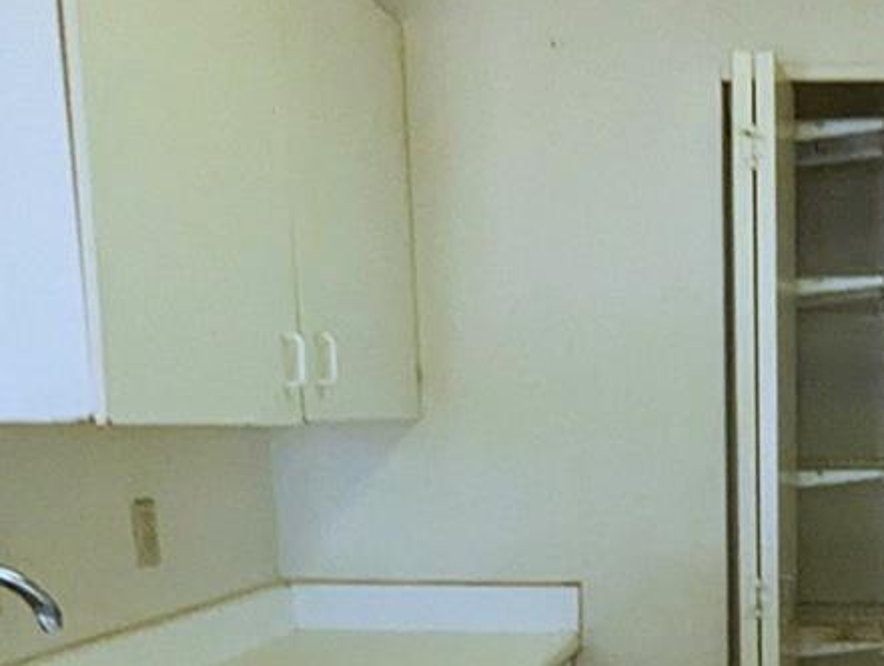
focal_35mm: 47
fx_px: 1202
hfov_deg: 37.0
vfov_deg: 29.1
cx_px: 844
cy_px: 652
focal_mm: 1.95
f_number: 2.2
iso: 205
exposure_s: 1/120
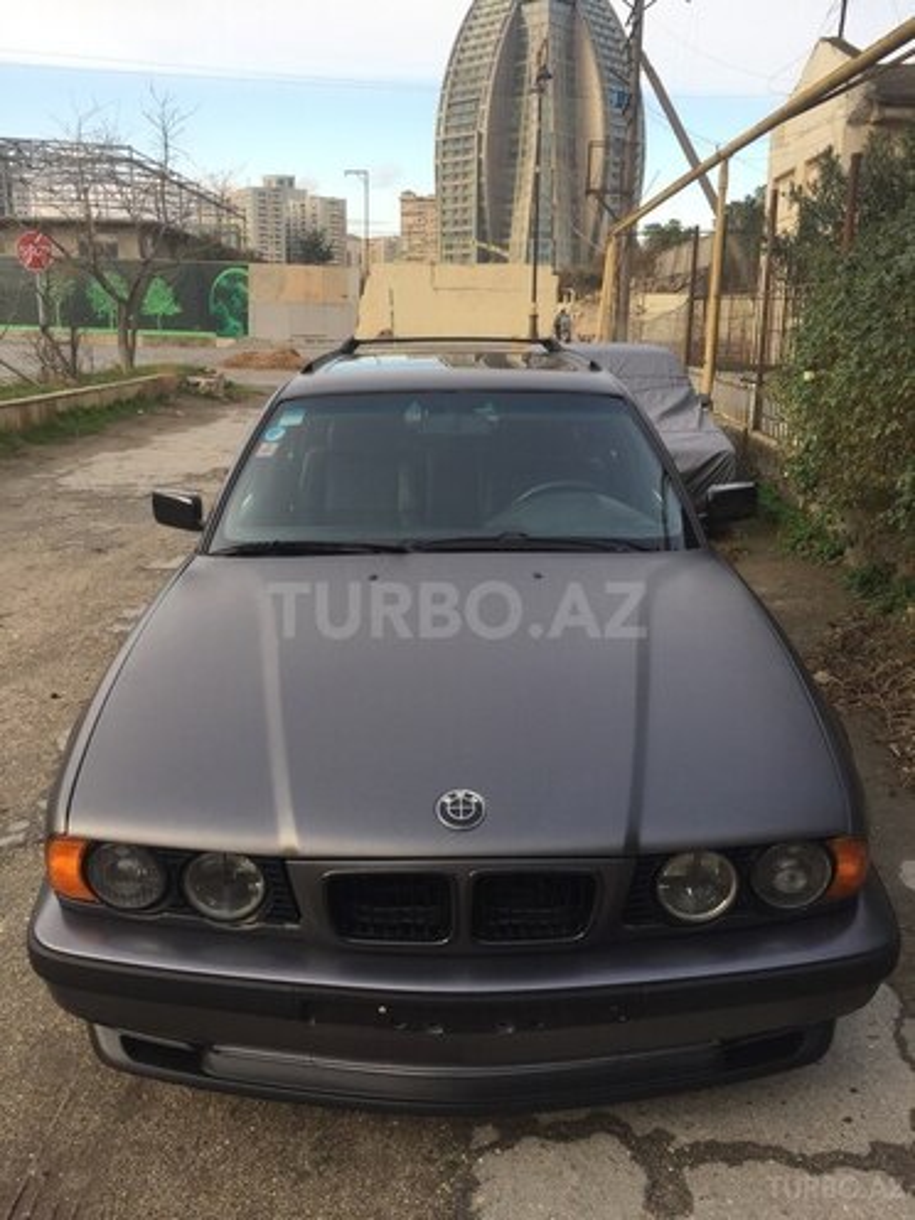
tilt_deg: -13.4
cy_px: 610
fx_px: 1022
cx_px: 458
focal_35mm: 29
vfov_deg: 61.7
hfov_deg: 48.2
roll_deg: -0.7
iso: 32
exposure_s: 1/243
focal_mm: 4.15
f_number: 2.2
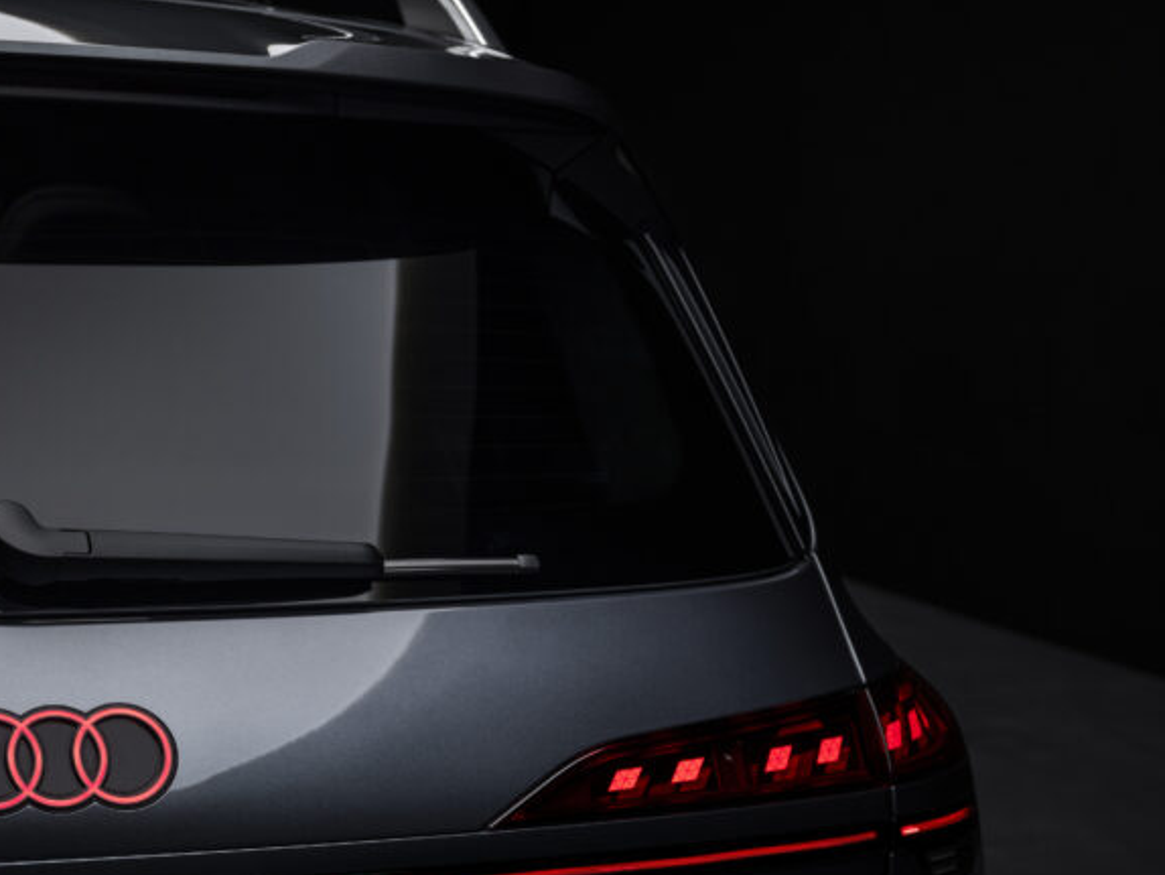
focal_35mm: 85
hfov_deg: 22.9
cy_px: 459
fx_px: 2862
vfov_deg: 17.4
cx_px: 428
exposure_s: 1/80
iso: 125
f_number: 8
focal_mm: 76.5
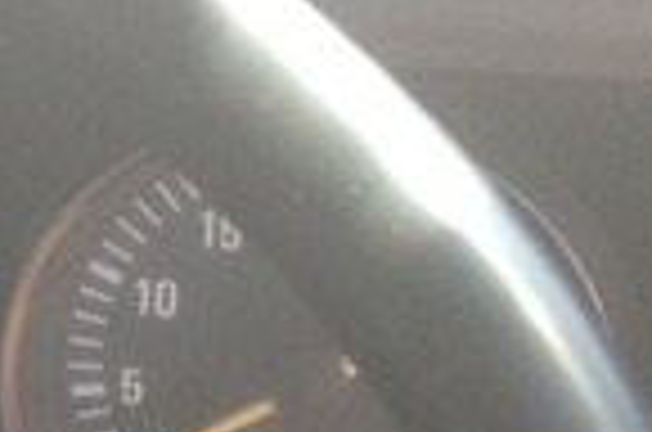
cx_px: -580
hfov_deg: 9.7
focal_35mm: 201
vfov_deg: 6.6
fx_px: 3632
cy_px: 837
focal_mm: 4.28
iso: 80
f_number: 2.4
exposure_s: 1/120
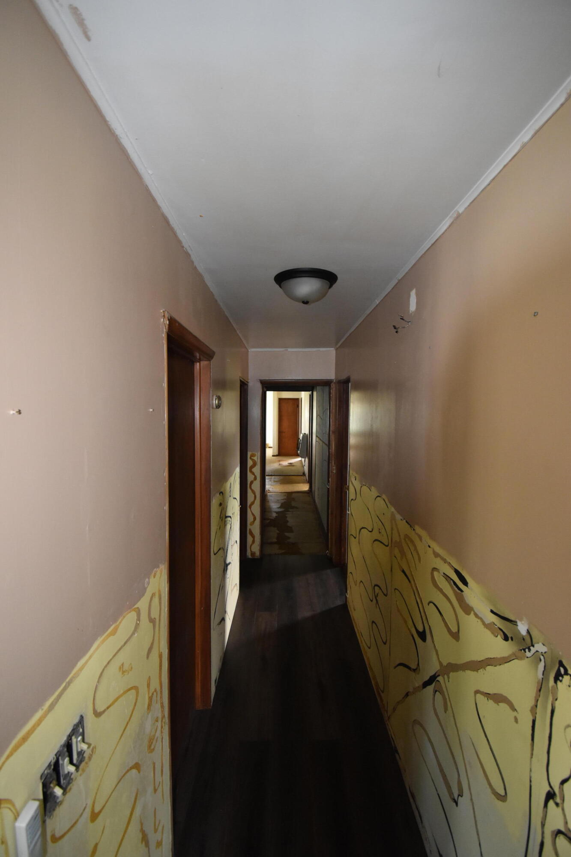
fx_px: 357
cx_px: 286
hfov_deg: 77.3
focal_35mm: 15
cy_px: 428
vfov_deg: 100.4
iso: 1800
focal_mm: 10
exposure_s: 1/60
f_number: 4.5
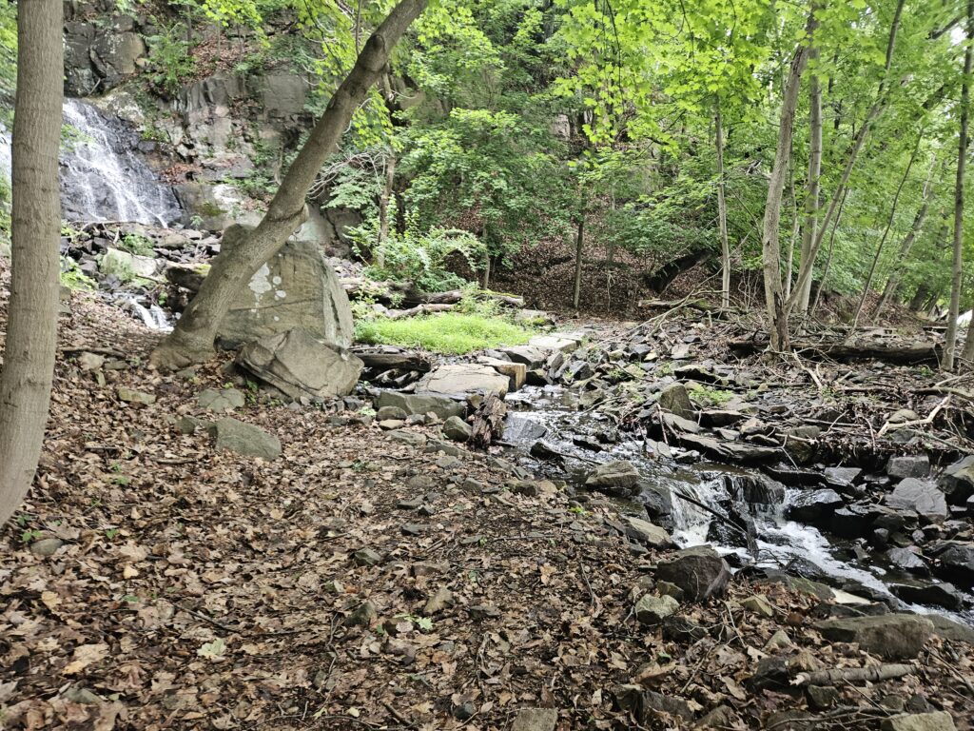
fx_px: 647
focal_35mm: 23
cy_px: 366
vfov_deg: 58.9
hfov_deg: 73.9
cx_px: 487
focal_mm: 5.4
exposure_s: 1/120
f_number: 1.8
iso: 200
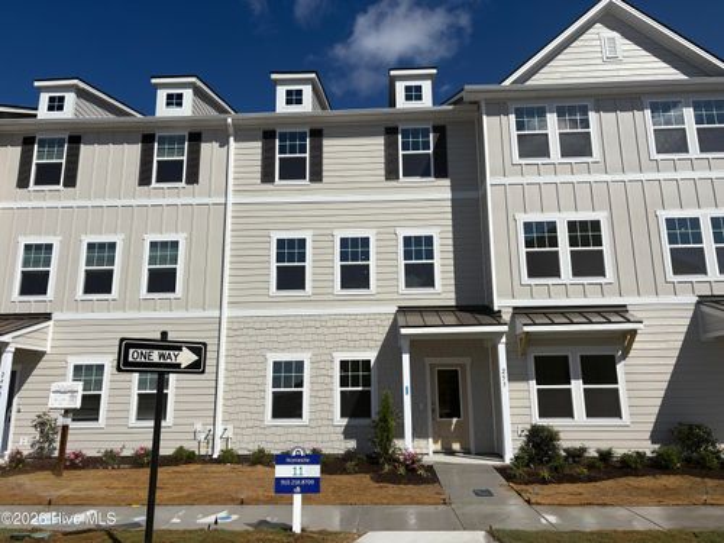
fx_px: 544
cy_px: 272
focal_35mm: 26
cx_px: 362
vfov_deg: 53.1
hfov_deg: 67.3
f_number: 1.6
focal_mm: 5.96
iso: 50
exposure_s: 1/8850
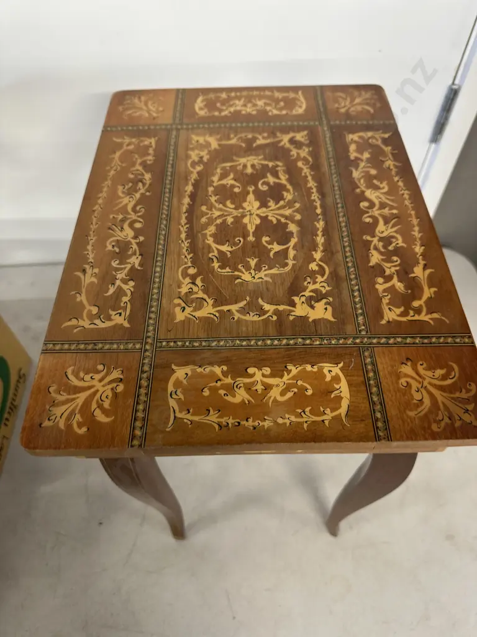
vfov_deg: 71.6
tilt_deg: -53.8
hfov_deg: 56.8
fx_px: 441
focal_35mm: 24
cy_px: 318
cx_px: 238
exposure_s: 1/50
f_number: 1.78
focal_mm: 6.86
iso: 160
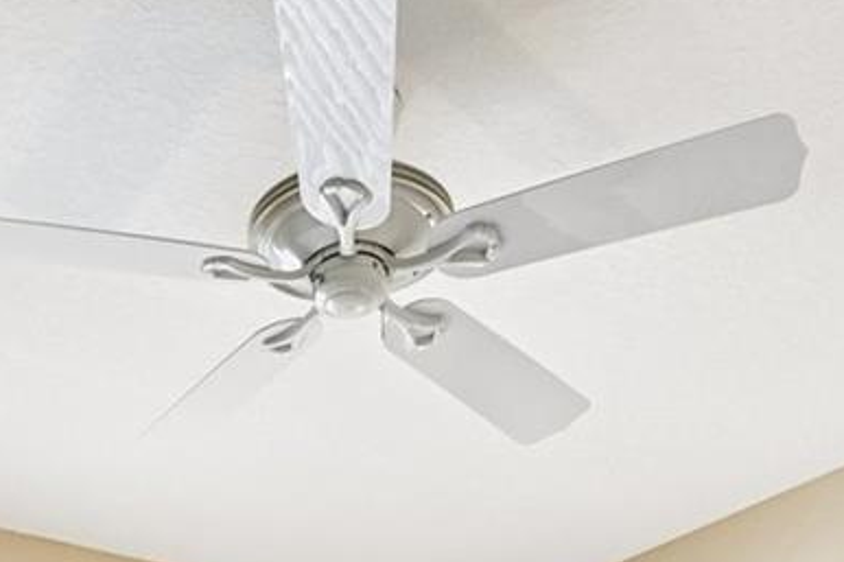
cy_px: 1045
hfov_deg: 33.5
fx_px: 1359
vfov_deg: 18.0
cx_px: 168
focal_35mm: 58
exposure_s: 1/40
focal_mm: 14
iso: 400
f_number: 8
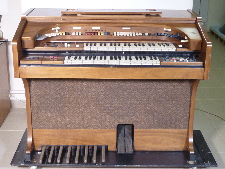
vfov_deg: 25.2
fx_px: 377
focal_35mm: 58
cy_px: 84
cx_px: 112
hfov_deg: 33.2
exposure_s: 1/30
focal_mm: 5.3
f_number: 3.5
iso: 250
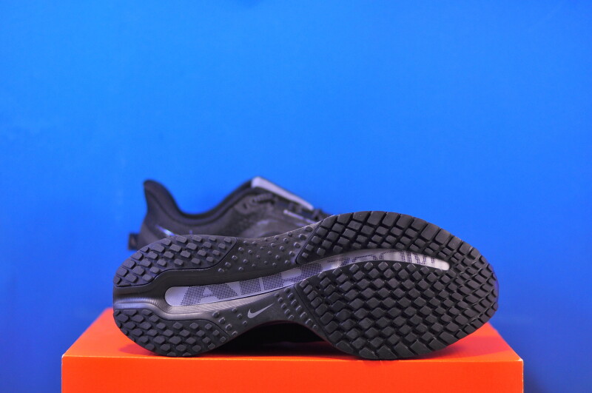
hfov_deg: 27.0
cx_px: 296
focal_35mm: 75
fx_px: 1232
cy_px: 196
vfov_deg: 18.1
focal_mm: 50
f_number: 2
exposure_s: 1/320
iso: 250
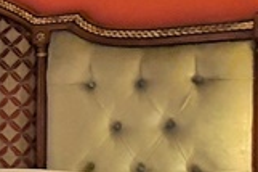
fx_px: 601
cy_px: 133
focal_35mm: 84
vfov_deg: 16.1
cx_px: -349
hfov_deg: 15.1
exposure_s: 1/50
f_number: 2.2
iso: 160
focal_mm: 1.74
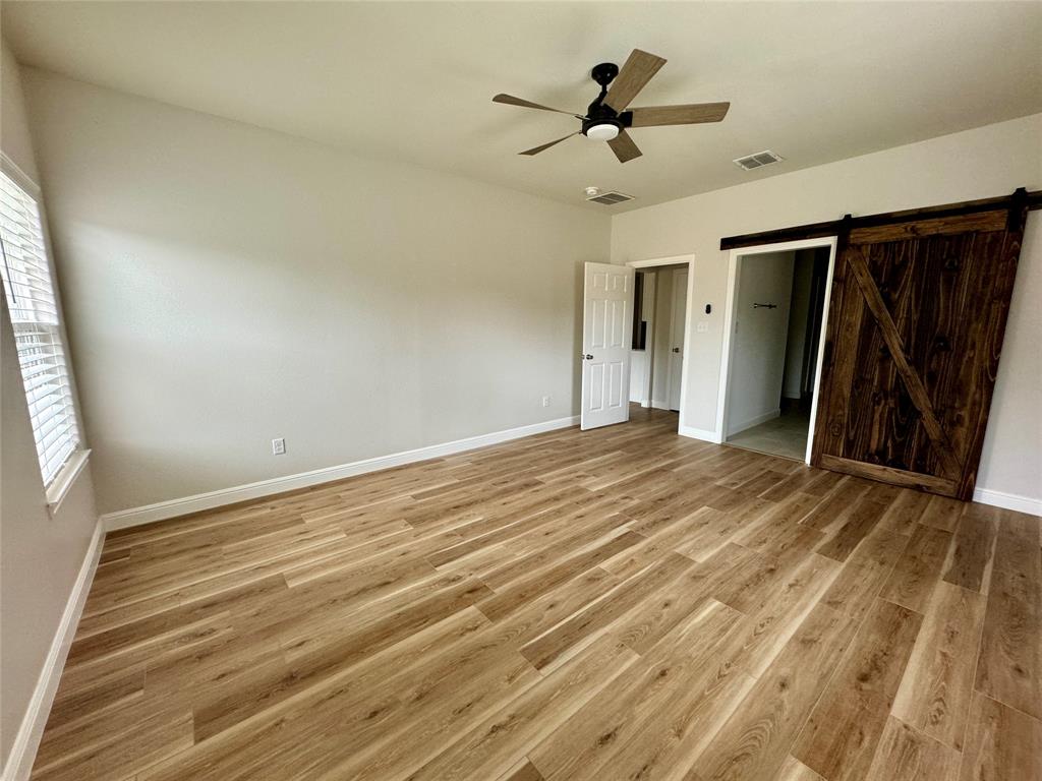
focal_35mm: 14
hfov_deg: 102.1
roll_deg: -0.1
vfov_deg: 85.7
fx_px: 421
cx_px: 521
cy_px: 390
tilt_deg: -9.3
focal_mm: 2.22
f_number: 2.2
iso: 200
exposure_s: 1/99
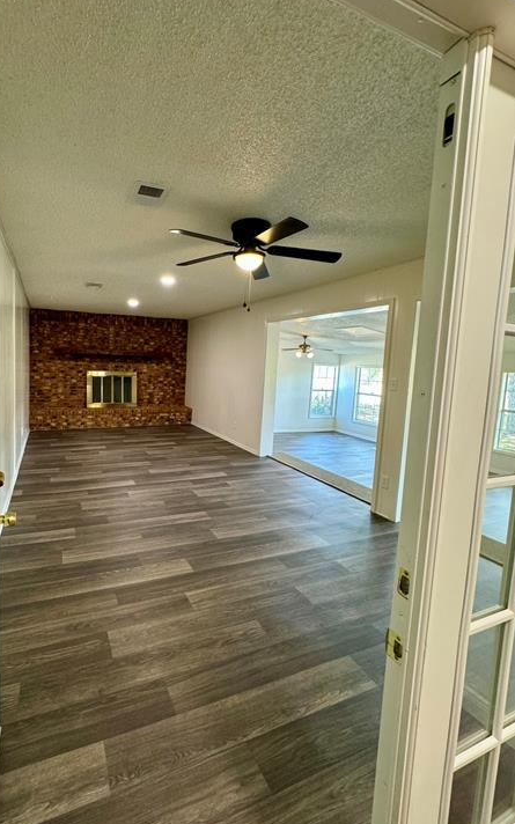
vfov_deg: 97.8
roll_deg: -1.7
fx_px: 359
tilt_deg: -4.5
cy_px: 396
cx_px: 190
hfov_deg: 70.0
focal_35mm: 16
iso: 250
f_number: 2.2
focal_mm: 2.22
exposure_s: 1/60
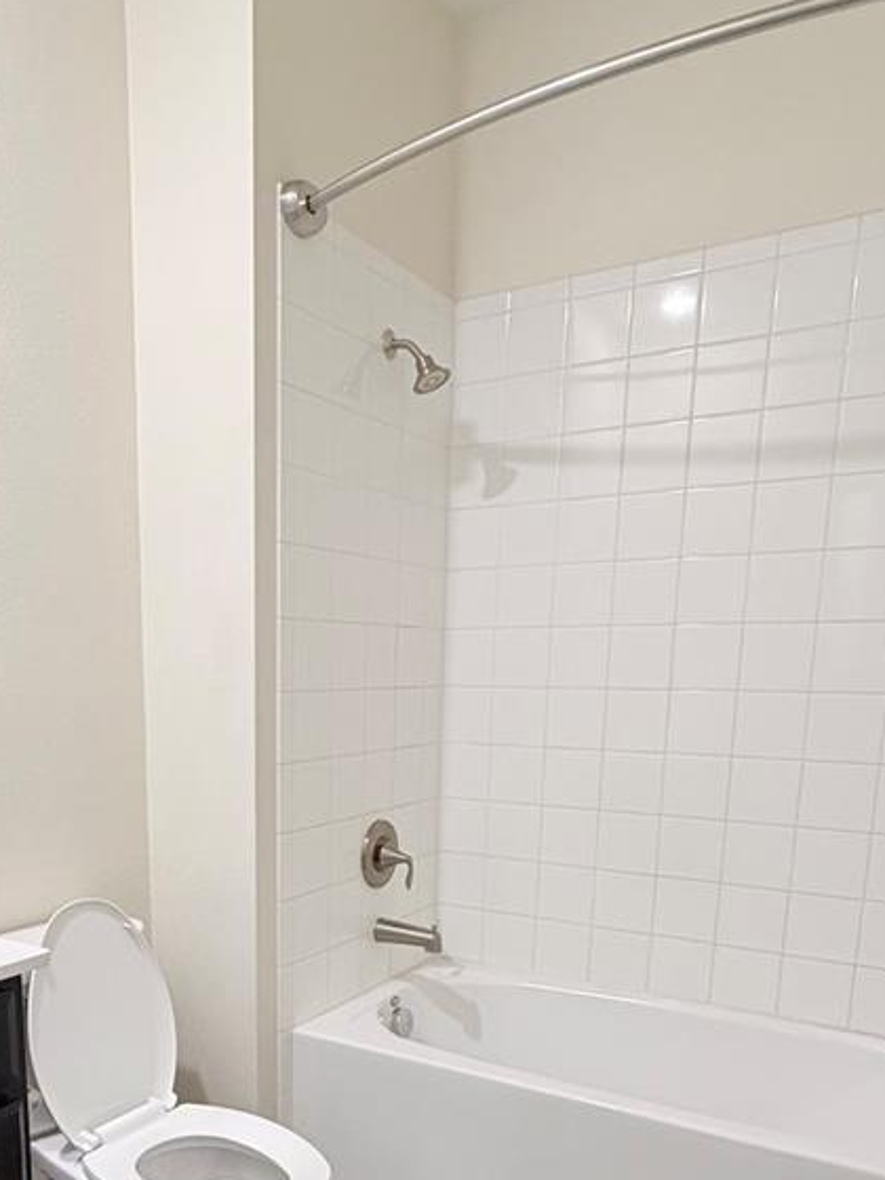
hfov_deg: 46.1
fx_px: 1023
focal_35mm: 30
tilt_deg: -11.9
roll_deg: -0.6
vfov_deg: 57.0
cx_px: 297
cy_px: 881
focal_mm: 2.22
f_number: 2.2
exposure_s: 1/60
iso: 400
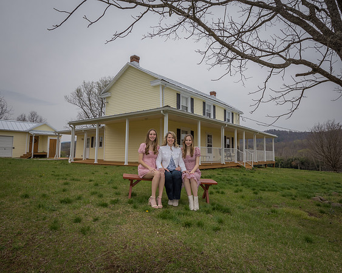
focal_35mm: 22
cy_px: 136
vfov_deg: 63.2
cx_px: 171
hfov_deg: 75.2
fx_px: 222
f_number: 13
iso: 200
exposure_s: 1/250
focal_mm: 13
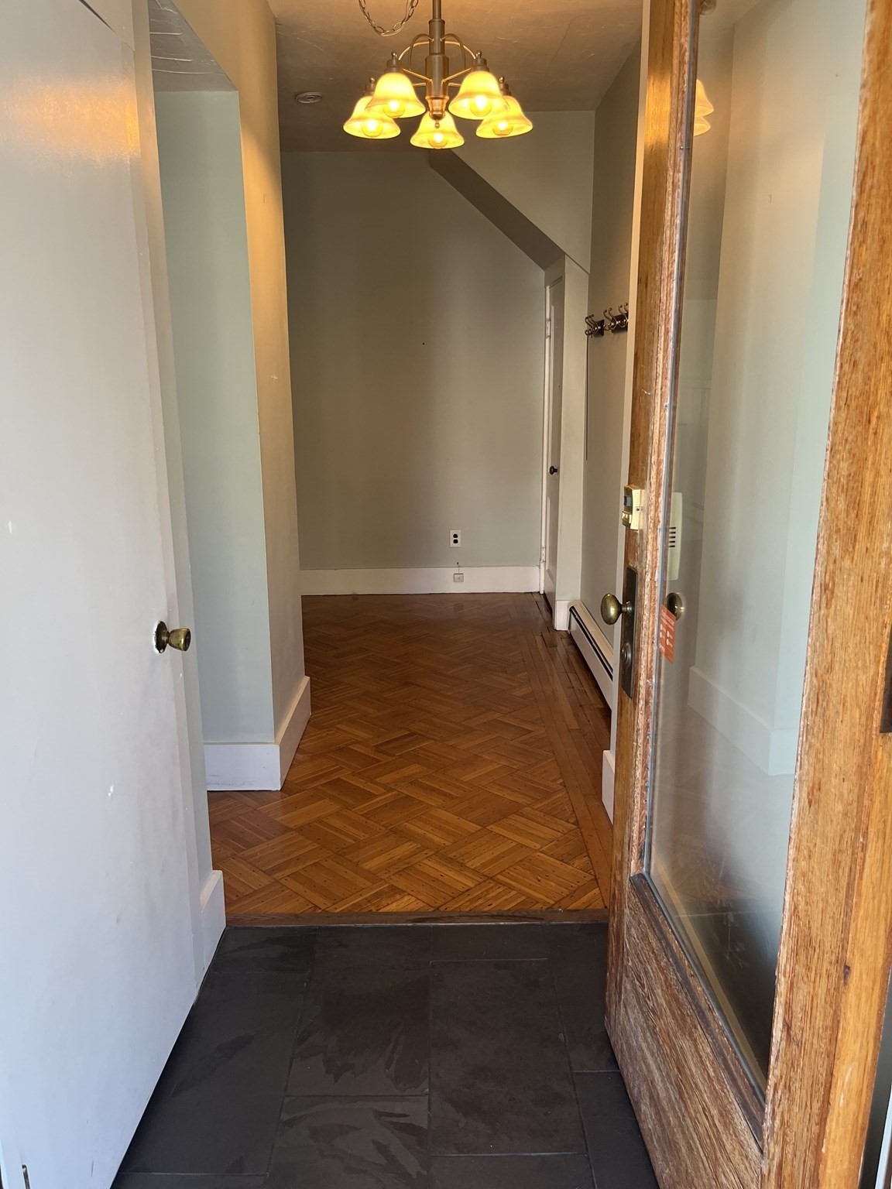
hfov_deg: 53.1
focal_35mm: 26
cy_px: 594
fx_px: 893
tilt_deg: -16.0
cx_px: 446
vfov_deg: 67.3
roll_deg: +0.1
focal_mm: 5.1
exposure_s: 1/120
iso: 100
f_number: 1.6
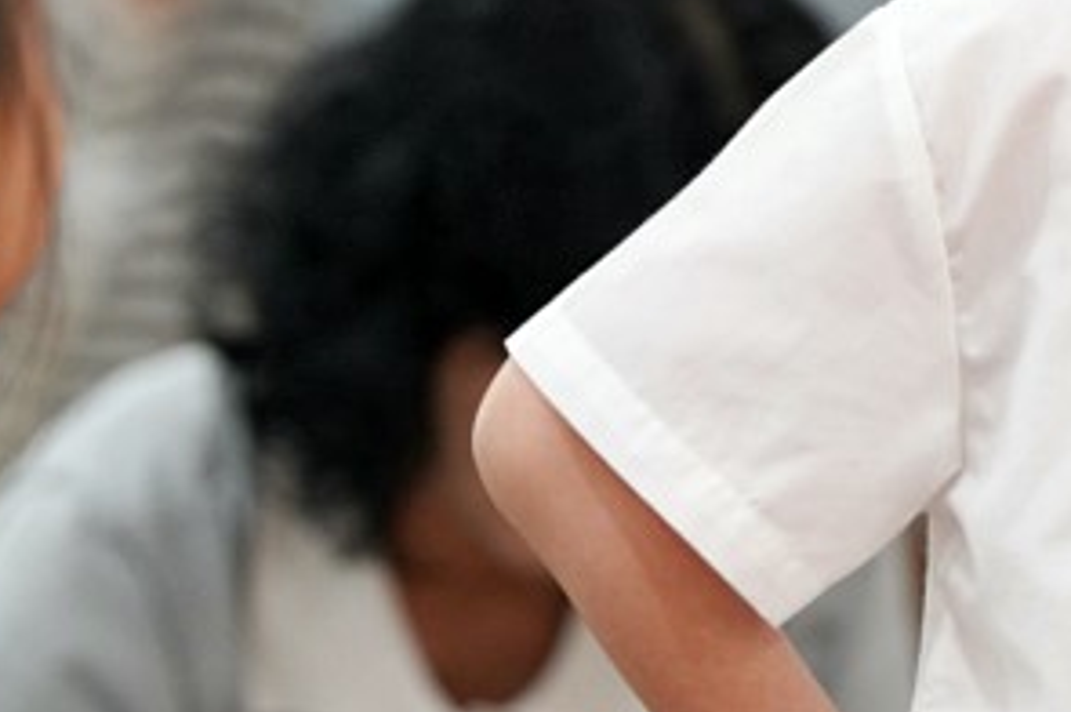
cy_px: -291
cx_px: 940
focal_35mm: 611
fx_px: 18157
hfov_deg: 3.4
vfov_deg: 2.2
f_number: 4
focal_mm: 200
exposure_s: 1/250
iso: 2000
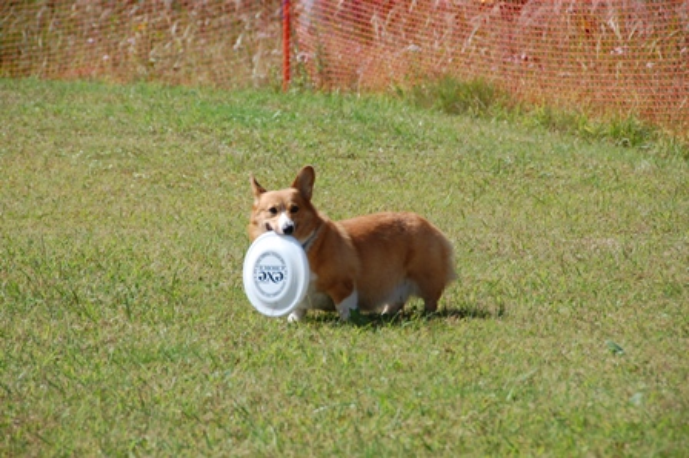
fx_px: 4303
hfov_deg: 9.2
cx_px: 344
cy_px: 229
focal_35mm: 225
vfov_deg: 6.1
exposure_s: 1/500
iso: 200
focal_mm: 150
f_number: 8
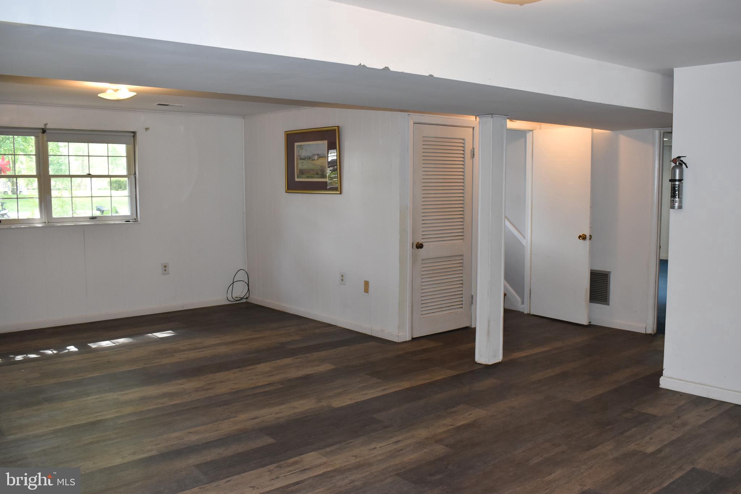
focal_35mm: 33
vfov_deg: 40.0
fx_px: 679
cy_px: 247
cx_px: 370
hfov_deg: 57.2
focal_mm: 22
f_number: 5.6
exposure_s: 1/125
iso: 800
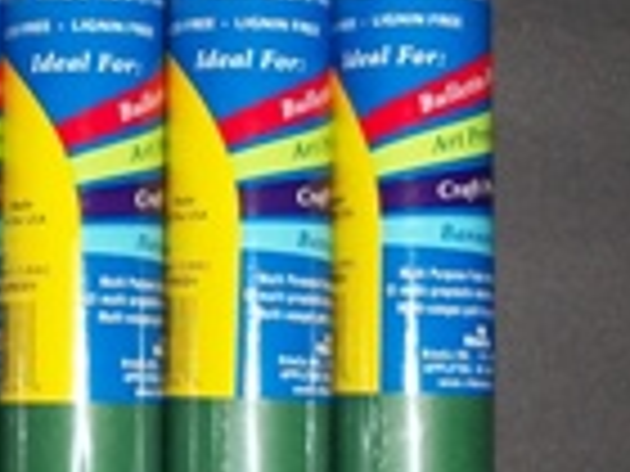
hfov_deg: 15.7
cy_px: 249
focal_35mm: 125
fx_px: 2275
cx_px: 126
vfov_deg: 11.9
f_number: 3.1
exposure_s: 1/125
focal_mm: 6.3
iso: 200
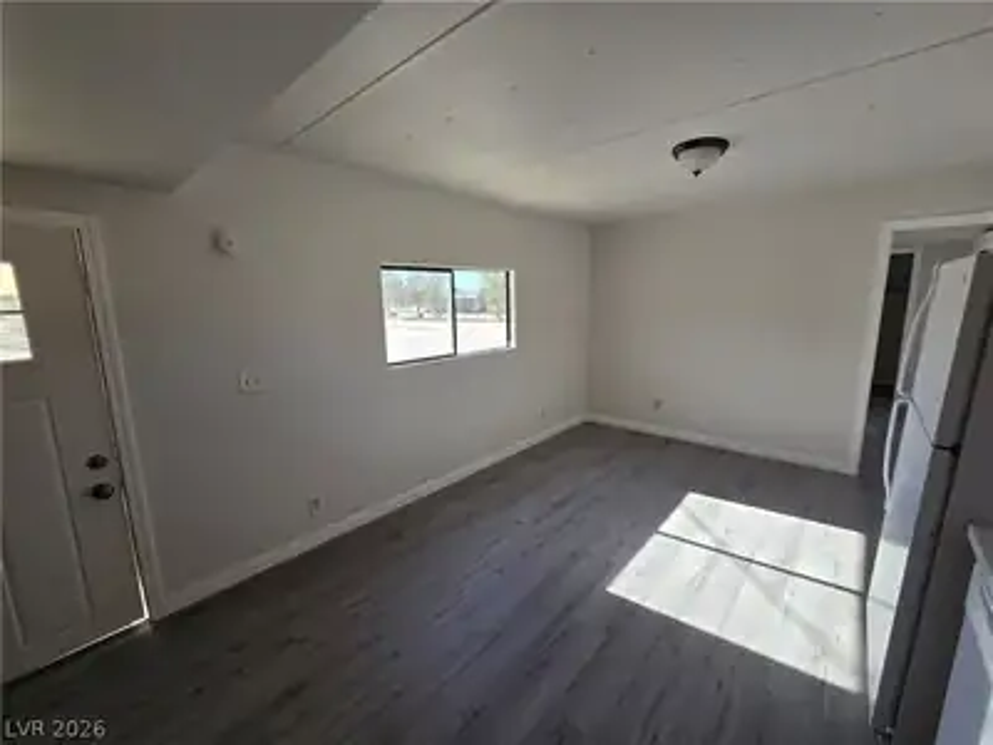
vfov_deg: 89.9
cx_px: 496
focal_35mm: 13
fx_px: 373
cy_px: 372
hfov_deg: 106.2
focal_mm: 2.2
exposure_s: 1/719
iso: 80
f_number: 2.2
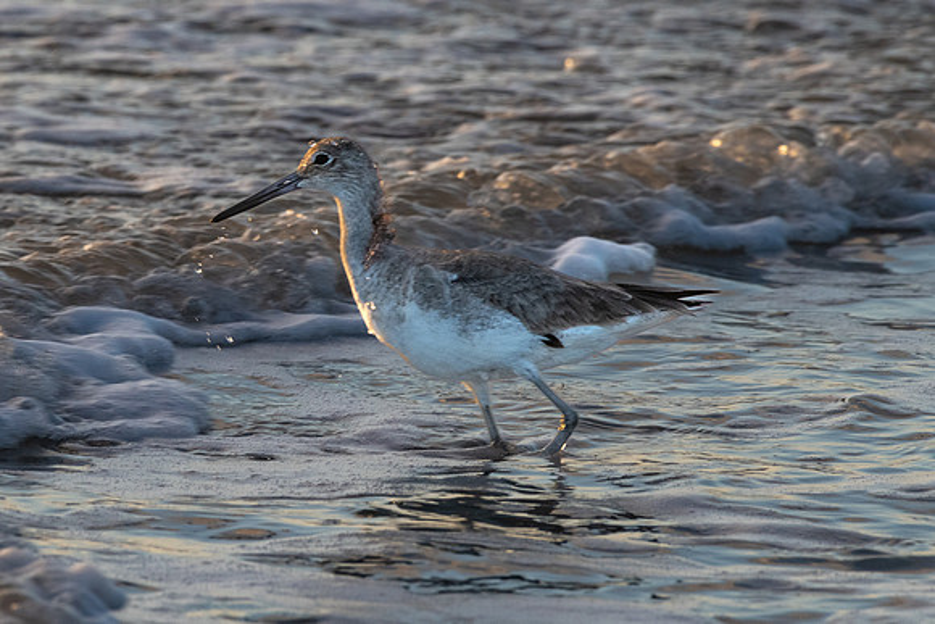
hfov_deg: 2.4
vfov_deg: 1.6
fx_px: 22654
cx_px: 187
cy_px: 184
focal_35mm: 872
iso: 500
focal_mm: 500
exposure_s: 1/400
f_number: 11
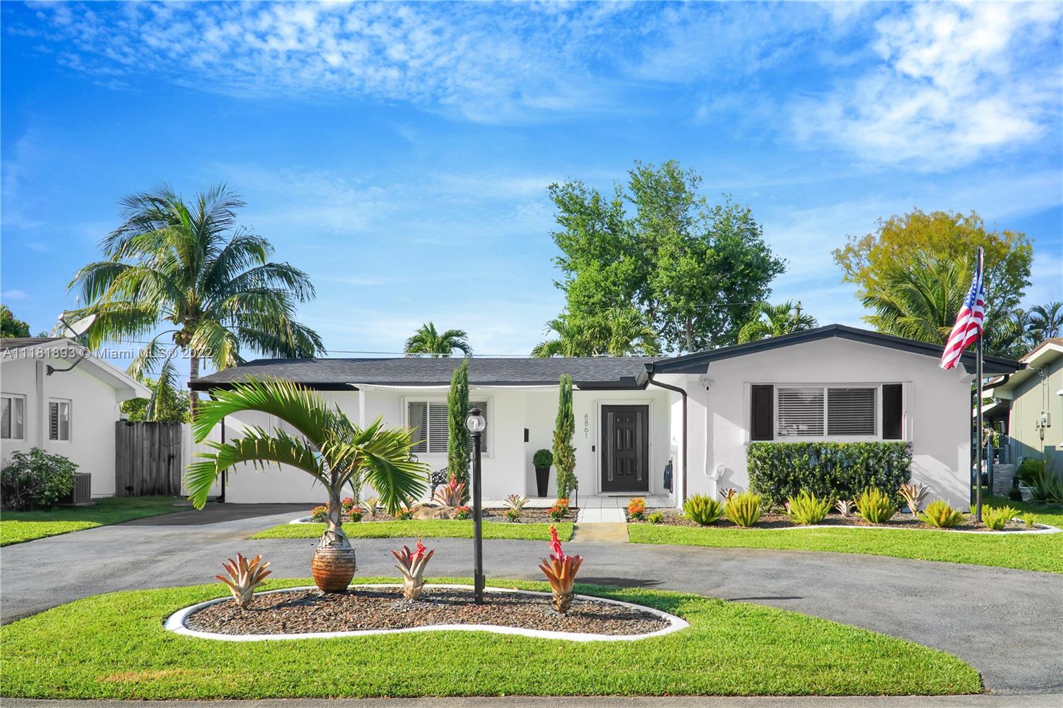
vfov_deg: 43.6
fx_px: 886
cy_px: 354
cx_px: 532
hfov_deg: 61.9
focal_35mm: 30
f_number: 11
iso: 100
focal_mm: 20
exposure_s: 1/125
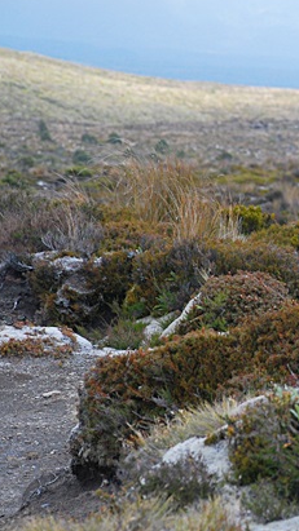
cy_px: 329
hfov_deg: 4.4
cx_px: 393
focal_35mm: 276
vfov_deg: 7.8
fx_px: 3893
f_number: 5.6
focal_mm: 90
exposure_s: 1/500
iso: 400
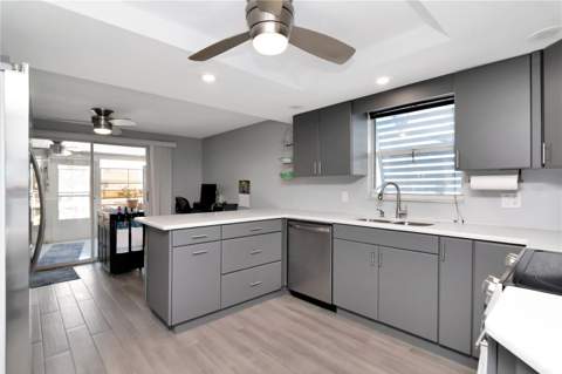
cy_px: 187
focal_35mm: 16
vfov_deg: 71.9
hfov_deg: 95.0
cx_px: 281
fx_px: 257
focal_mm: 11
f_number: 6.3
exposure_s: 1/200
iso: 1600
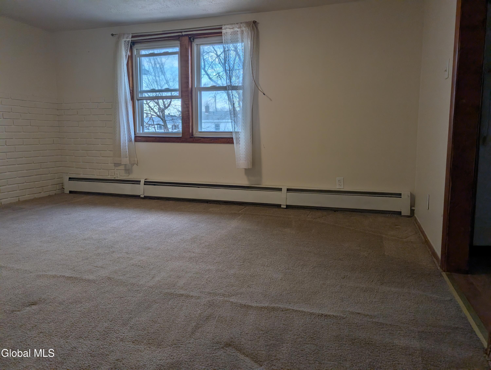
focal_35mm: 24
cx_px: 246
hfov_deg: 71.5
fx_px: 341
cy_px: 185
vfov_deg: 56.9
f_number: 1.68
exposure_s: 1/120
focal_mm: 6.9
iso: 19
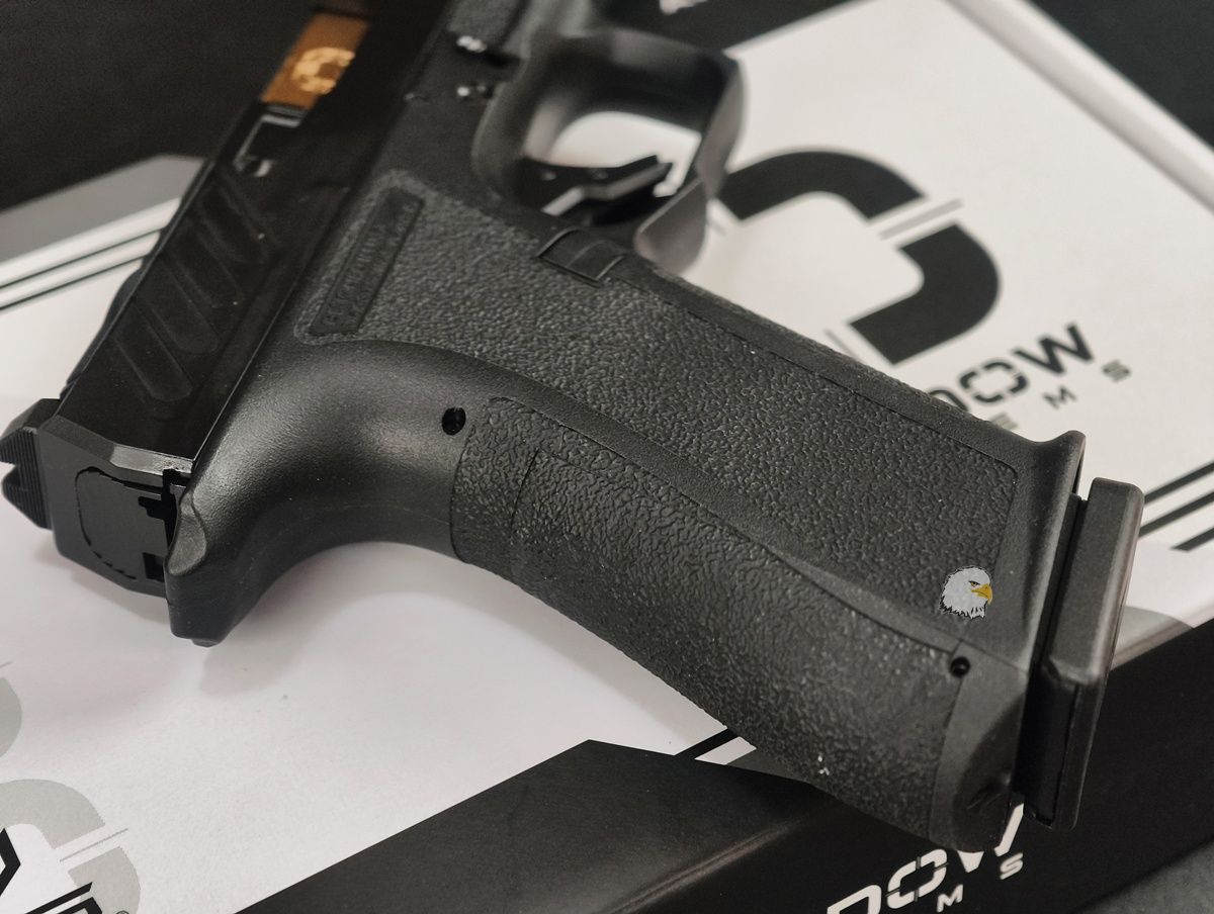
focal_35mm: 85
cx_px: 607
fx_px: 2986
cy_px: 457
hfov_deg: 23.0
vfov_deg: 17.4
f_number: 2.67
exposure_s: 1/30
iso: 826
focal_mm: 22.48
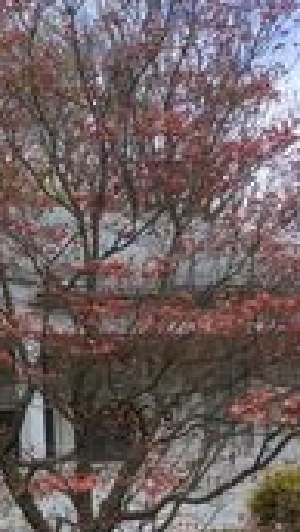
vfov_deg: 21.1
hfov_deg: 10.9
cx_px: -303
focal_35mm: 101
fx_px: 1426
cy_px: 323
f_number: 2.4
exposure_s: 1/1192
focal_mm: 3.3
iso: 32
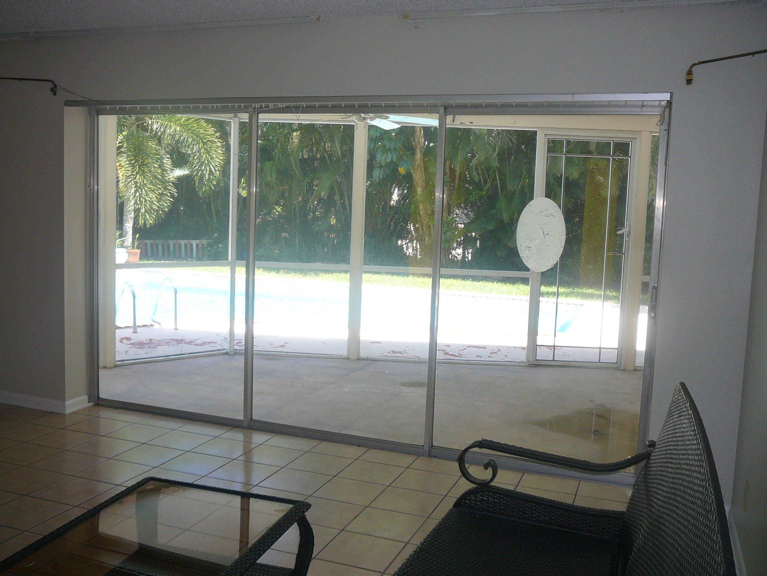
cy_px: 288
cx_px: 384
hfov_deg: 52.6
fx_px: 776
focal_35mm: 35
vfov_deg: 40.7
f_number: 2.8
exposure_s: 1/80
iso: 80
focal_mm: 5.2
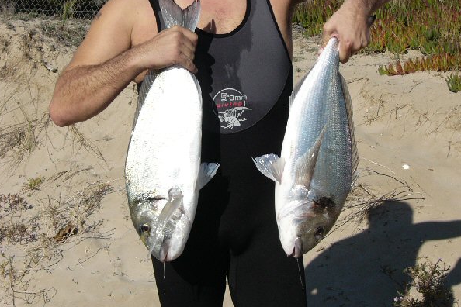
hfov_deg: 26.7
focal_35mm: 76
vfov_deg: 17.9
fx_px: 973
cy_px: 141
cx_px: 230
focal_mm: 8.8
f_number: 9.7
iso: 50
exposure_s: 1/200
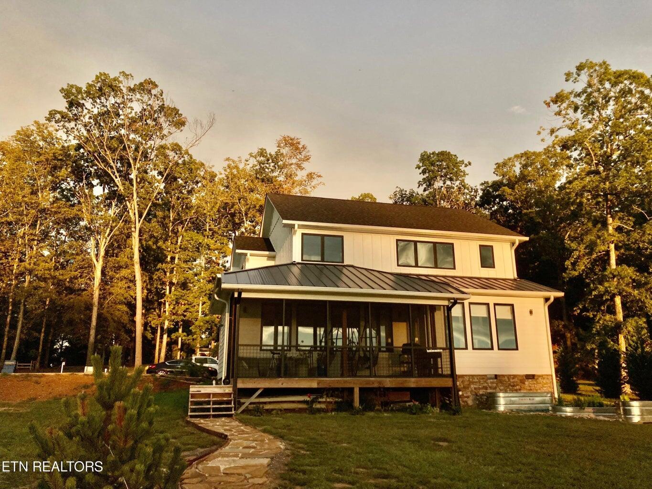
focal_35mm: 28
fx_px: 527
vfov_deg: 49.8
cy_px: 244
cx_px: 326
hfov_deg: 63.4
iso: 20
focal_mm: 3.99
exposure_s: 1/2000
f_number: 1.8
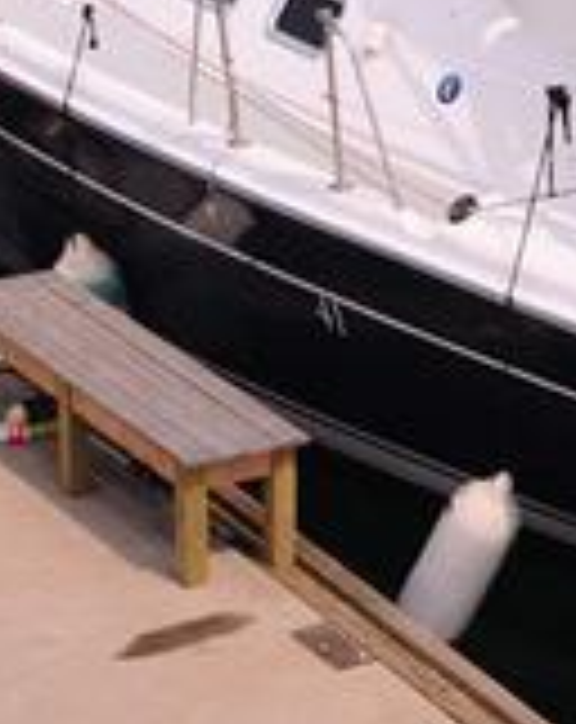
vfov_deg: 10.2
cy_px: -175
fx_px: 4000
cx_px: 846
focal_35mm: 187
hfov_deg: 8.1
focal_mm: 50
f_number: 5.6
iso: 200
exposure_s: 1/800
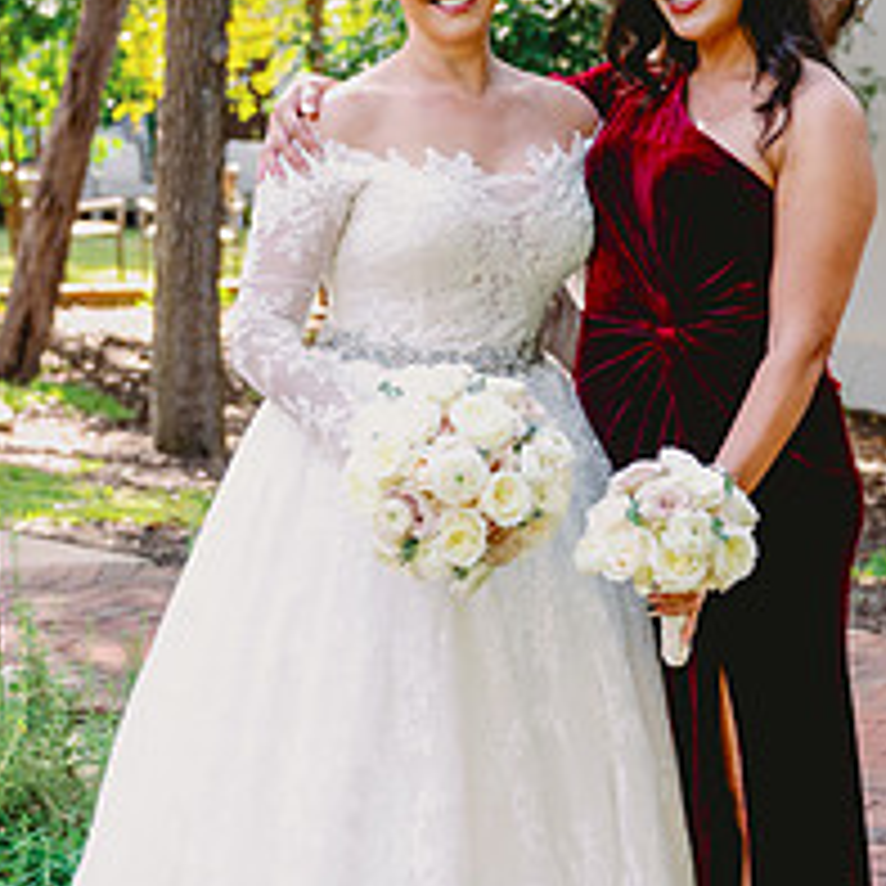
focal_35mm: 105
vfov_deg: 16.6
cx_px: 544
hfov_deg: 16.6
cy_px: 472
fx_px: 3041
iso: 400
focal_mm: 54
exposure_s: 1/320
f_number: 3.5
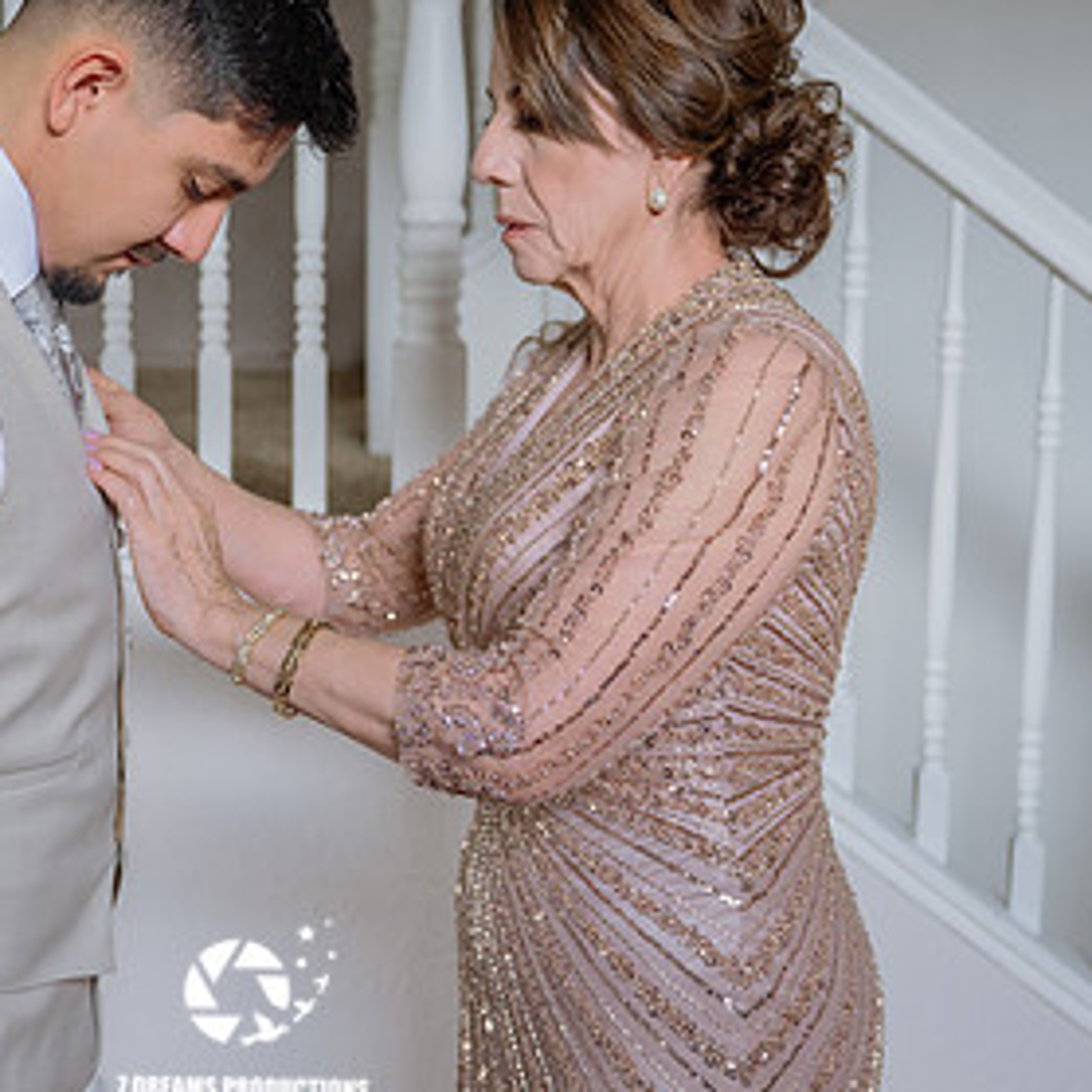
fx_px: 2141
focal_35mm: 60
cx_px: 243
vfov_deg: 28.6
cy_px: 466
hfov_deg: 28.1
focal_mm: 34
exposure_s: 1/125
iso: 640
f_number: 2.8
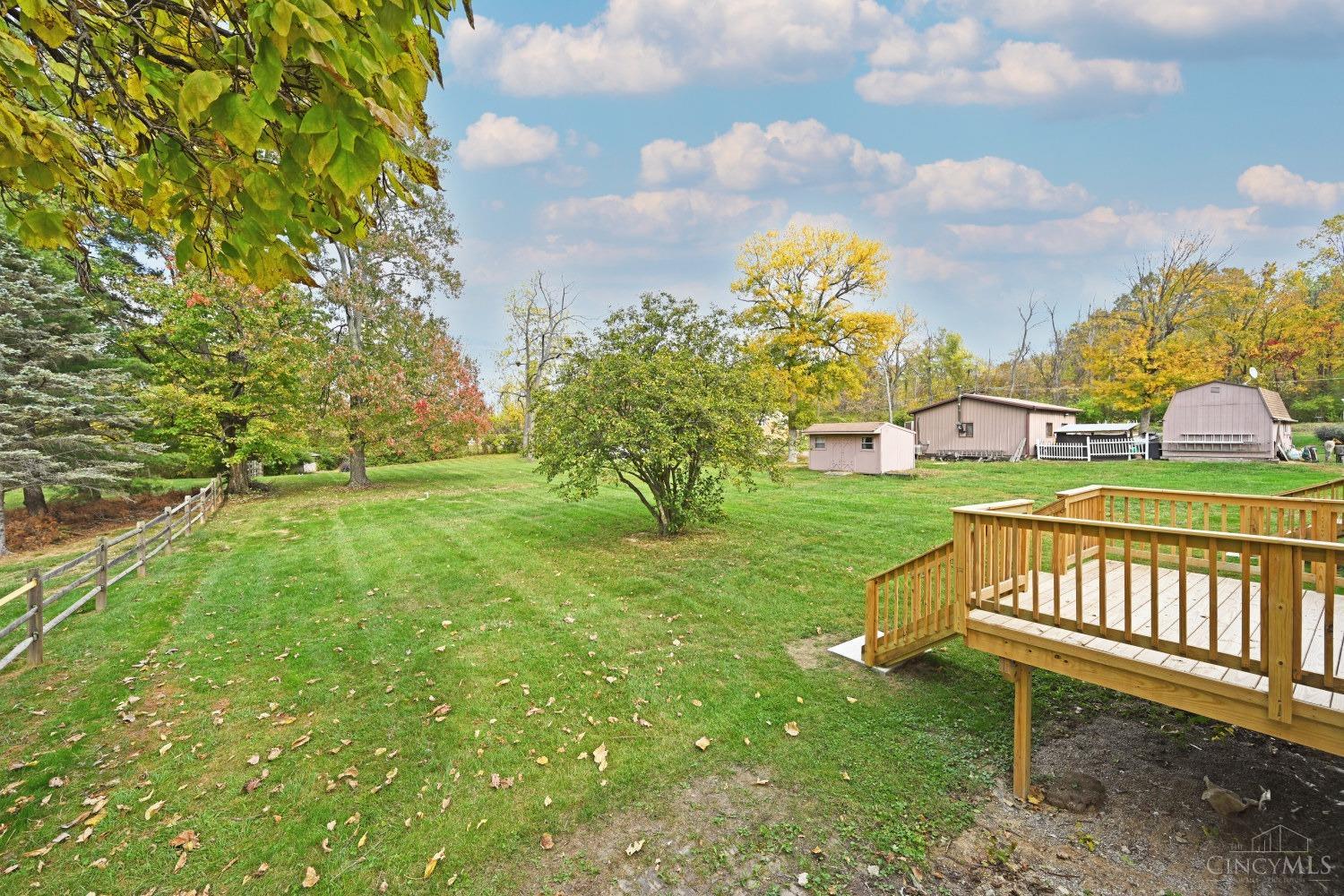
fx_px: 523
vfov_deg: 81.2
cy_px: 448
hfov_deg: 104.3
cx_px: 672
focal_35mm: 14
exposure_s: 1/250
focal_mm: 14
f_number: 5.6
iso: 100
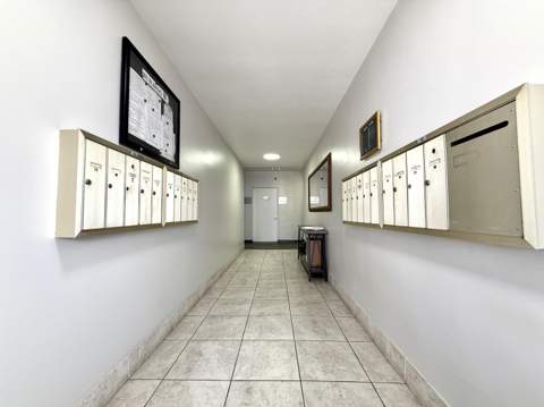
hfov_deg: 102.1
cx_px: 272
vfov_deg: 85.6
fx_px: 220
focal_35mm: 14
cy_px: 204
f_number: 2.2
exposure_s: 1/120
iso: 160
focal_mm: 2.22
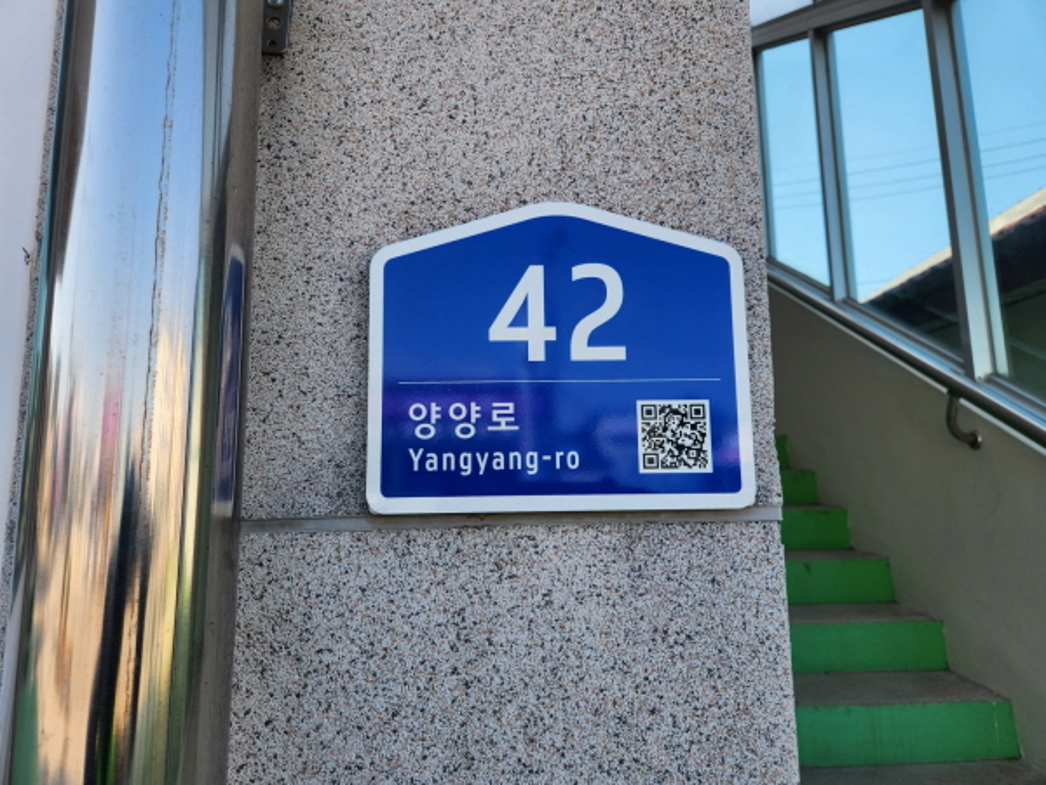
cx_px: 523
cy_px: 392
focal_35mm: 23
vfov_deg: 58.9
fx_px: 695
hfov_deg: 73.9
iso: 20
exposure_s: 1/512
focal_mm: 5.4
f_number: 1.8
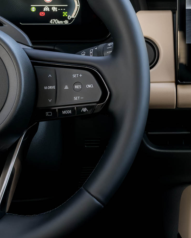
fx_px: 890
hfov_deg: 12.2
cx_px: 115
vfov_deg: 15.2
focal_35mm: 126
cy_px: 86
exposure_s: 1/30
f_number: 9
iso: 1250
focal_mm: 38
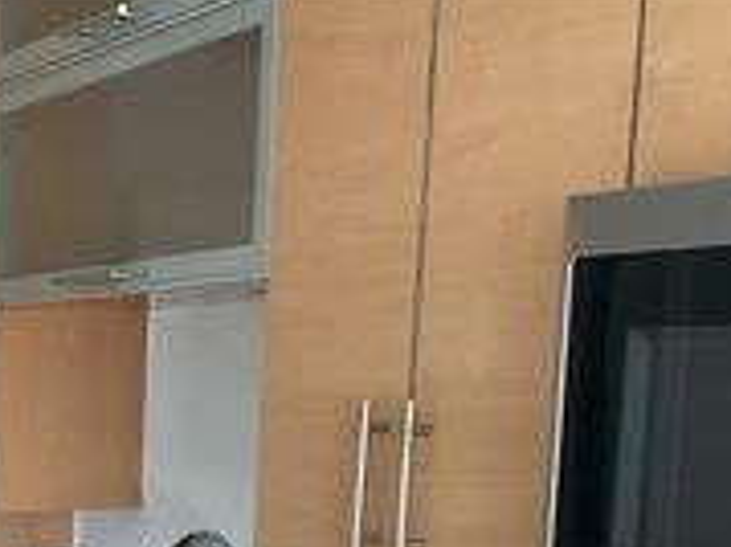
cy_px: 741
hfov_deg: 22.5
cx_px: -114
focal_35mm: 81
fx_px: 1709
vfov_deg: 17.0
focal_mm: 3
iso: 80
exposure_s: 1/60
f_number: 1.8
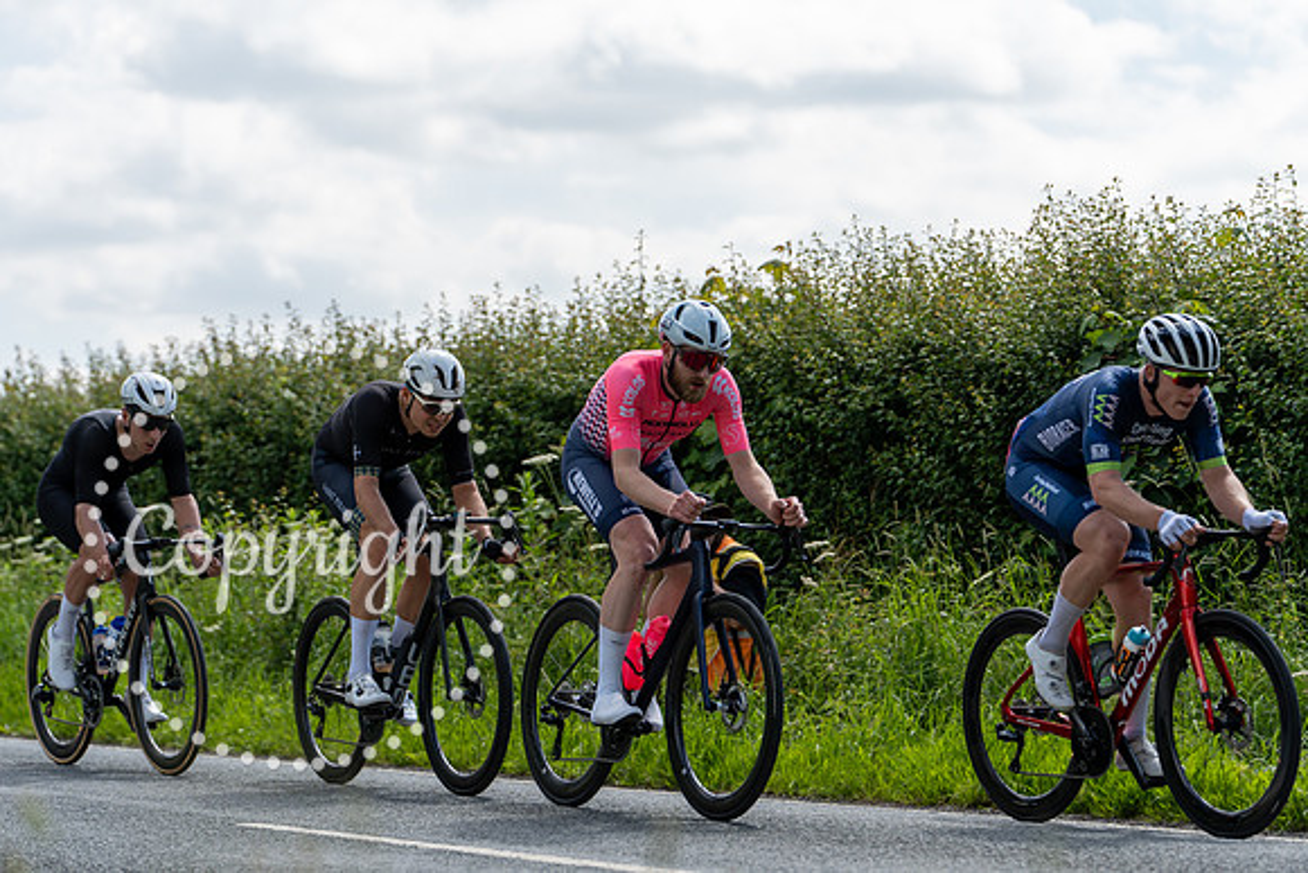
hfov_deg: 18.6
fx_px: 3997
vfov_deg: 12.5
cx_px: 654
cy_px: 436
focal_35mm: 110
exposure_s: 1/1250
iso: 100
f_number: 3.5
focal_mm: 110
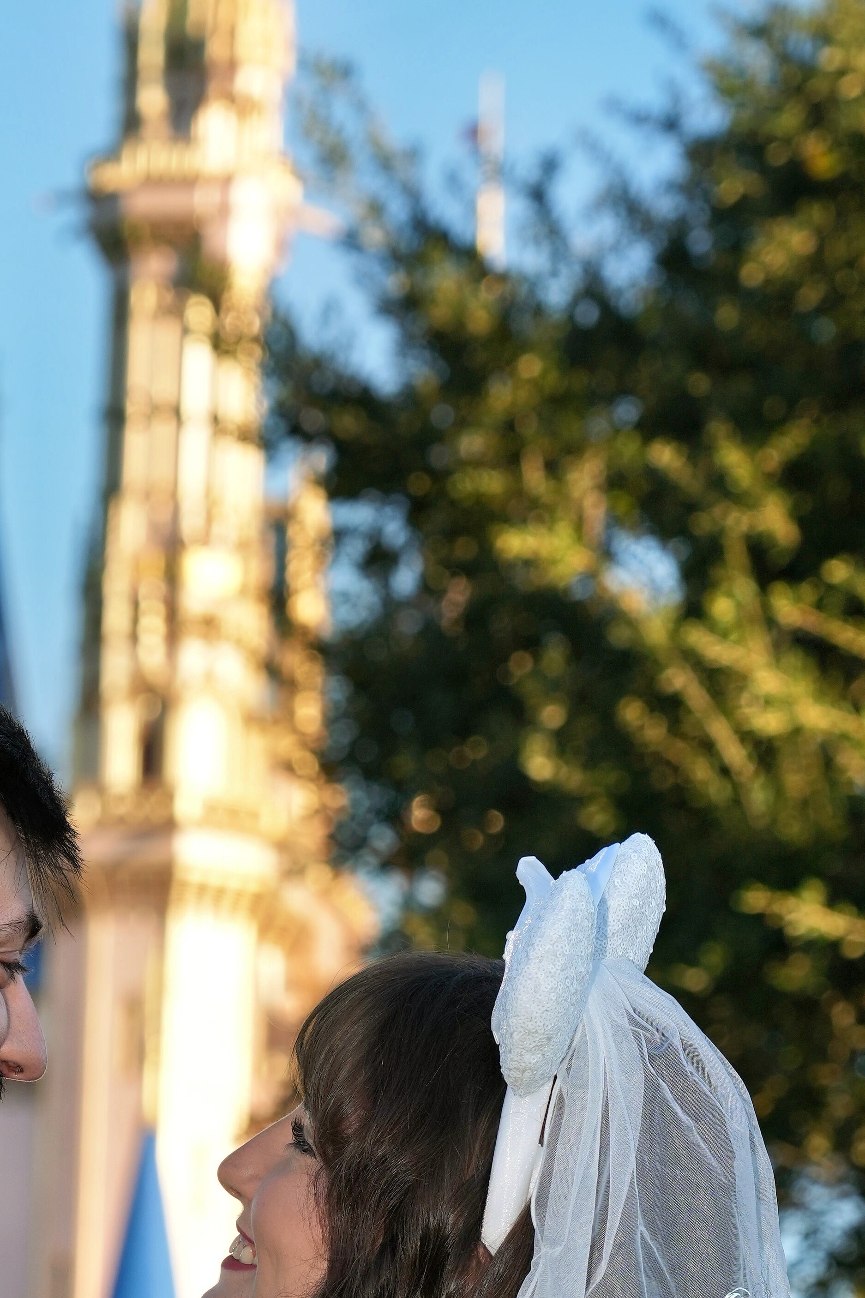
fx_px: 7462
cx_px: -22
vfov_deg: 9.9
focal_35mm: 207
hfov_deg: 6.6
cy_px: 1205
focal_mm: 97
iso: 200
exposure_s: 1/320
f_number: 7.1
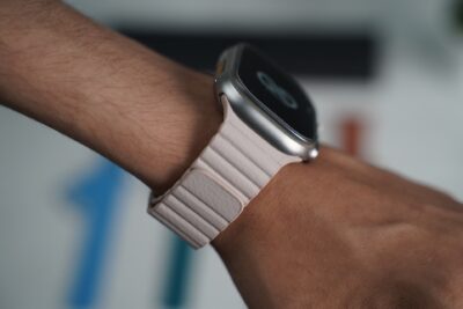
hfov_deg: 31.4
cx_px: 232
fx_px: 823
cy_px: 154
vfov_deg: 21.3
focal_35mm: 64
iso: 1250
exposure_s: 1/125
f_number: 3.5
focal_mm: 64
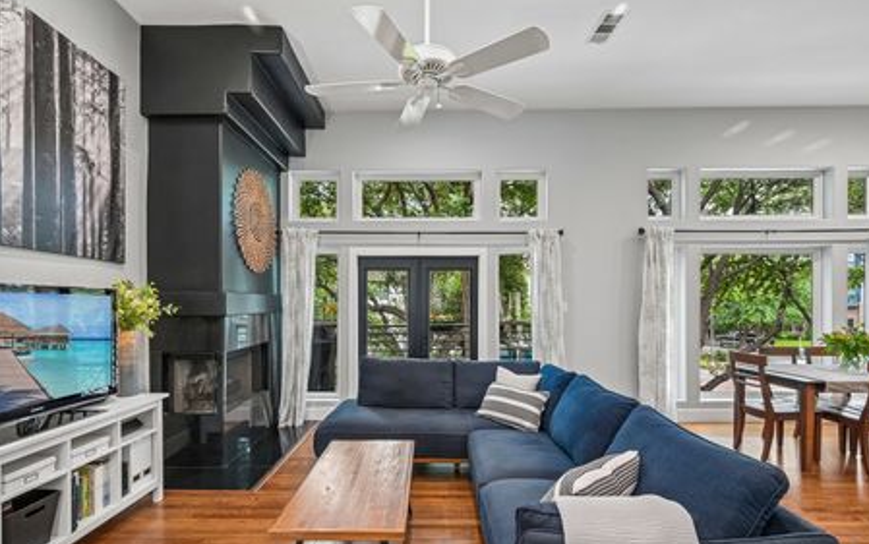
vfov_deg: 66.1
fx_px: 416
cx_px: 418
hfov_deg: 92.4
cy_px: 301
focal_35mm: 18
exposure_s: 1/6
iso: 400
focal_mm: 15.5
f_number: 8
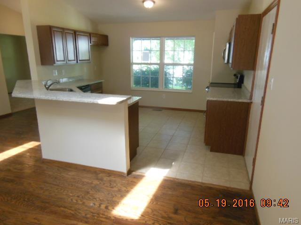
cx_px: 150
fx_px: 217
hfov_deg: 69.4
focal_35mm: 25
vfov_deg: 54.9
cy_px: 112
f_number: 3.5
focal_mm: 4.5
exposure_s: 1/30
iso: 320
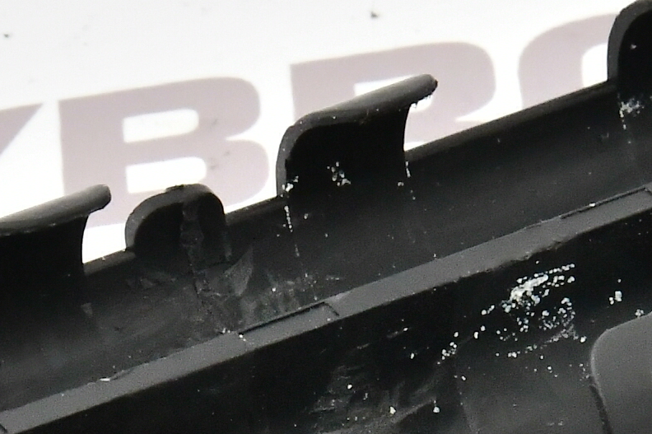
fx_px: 8778
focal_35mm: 485
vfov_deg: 2.8
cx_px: 187
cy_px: 469
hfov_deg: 4.3
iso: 3200
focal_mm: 120
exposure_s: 1/100
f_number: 20
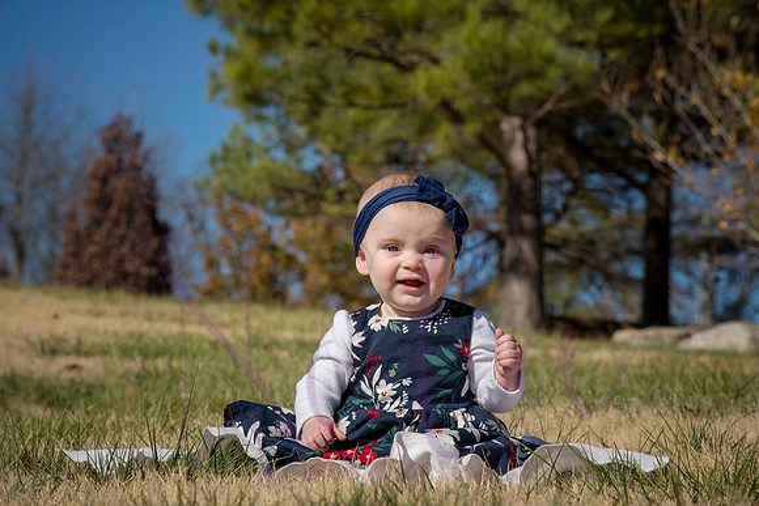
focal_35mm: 170
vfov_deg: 8.1
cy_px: 253
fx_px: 3585
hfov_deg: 12.1
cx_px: 380
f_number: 14
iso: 400
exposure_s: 1/400
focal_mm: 170
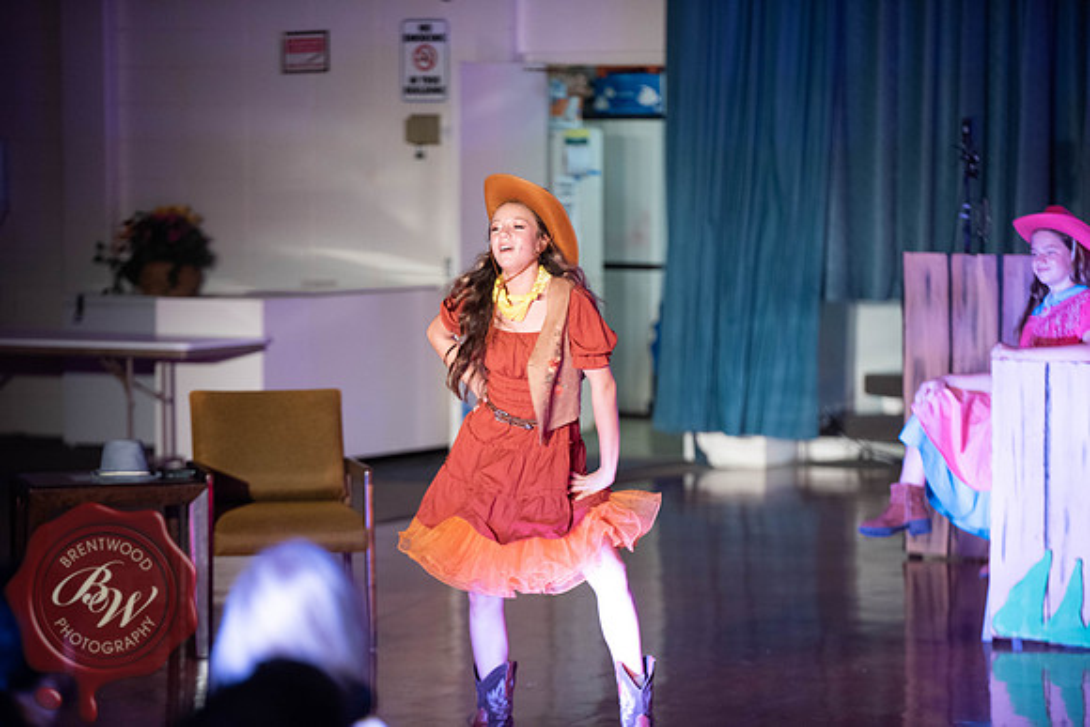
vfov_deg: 9.5
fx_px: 4391
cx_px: 545
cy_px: 364
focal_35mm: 145
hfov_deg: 14.2
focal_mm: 145
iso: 1800
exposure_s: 1/160
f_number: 2.8
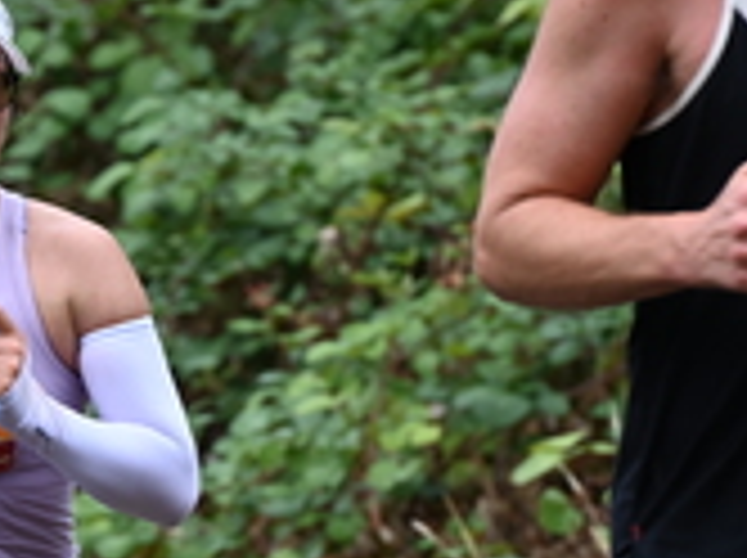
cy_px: 322
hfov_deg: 3.1
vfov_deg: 2.3
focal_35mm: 639
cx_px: -104
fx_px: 13769
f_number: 6.3
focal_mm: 200
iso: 500
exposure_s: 1/250
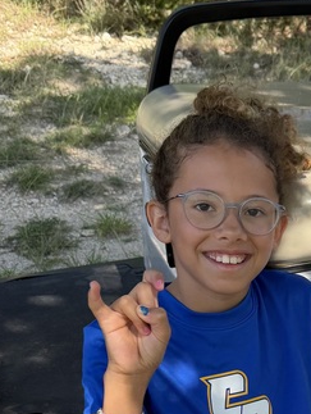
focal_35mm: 76
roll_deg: +3.2
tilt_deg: -23.2
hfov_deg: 18.3
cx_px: 381
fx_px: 909
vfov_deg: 24.6
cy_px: 402
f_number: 1.78
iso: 100
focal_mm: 6.76
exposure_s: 1/1522
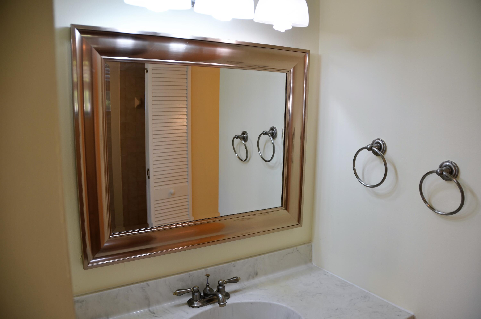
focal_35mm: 27
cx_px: 240
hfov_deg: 67.5
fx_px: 360
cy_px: 160
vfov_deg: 47.7
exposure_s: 1/60
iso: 100
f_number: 4
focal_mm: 18
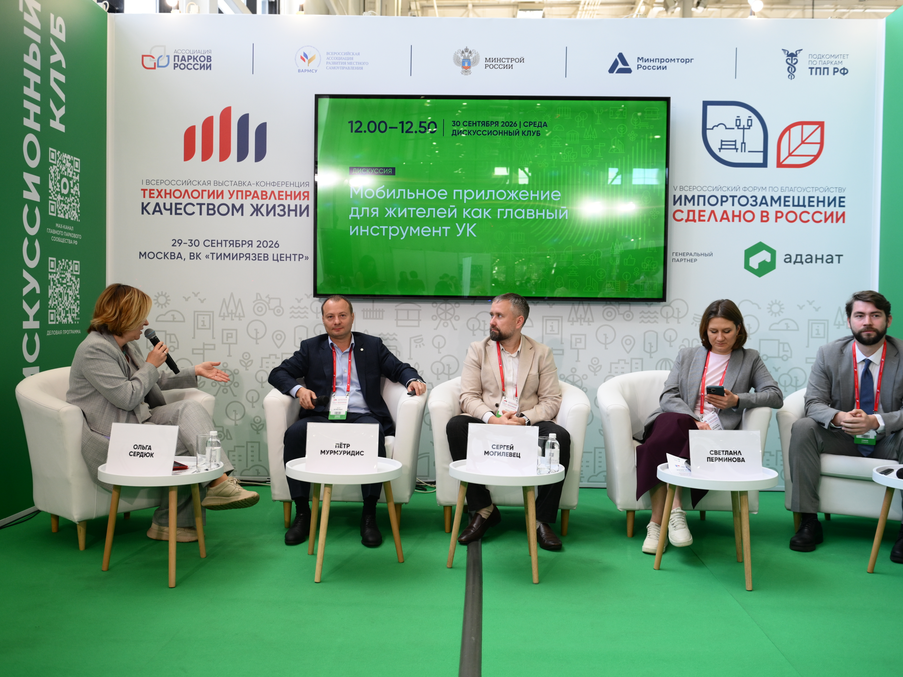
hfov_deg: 52.6
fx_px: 913
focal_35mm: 35
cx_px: 459
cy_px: 339
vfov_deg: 40.7
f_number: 3.2
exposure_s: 1/320
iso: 800
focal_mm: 32
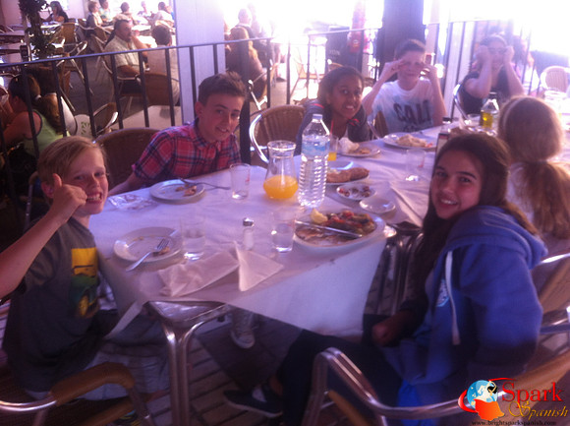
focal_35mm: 35
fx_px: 575
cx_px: 285
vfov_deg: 40.6
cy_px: 213
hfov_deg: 52.7
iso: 80
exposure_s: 1/15
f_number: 2.8
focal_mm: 3.85
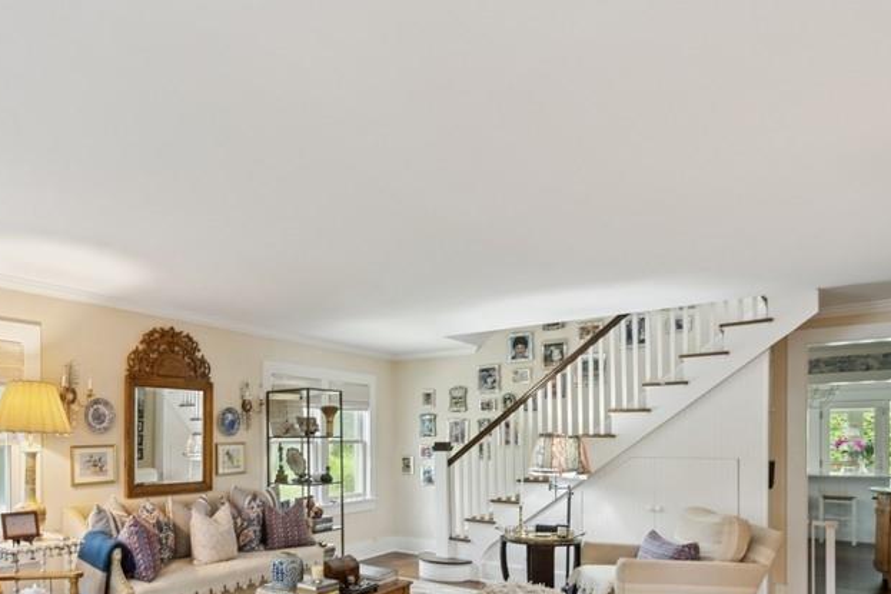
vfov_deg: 52.4
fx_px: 569
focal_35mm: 23
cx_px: 276
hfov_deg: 73.1
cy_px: 452
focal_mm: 14
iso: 200
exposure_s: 1/20
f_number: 8
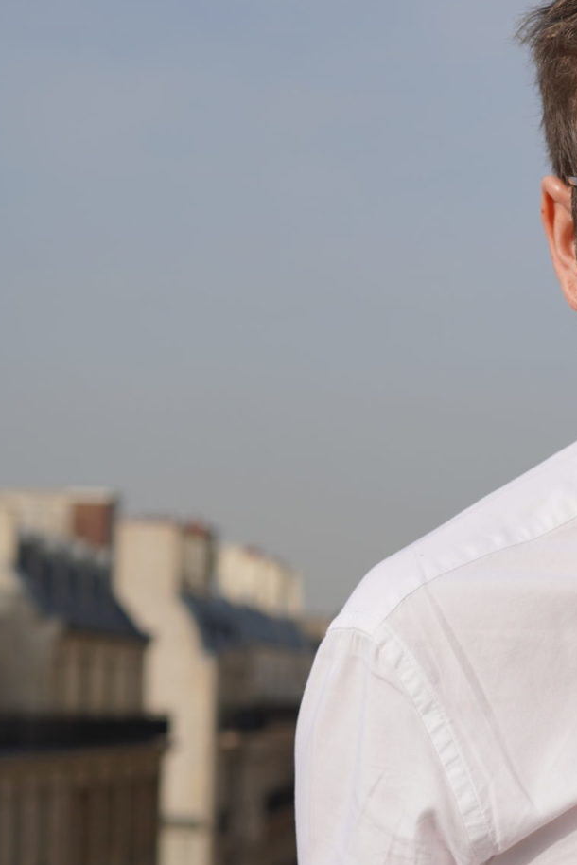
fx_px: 2690
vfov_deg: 18.2
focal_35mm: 112
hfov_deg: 12.1
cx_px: 623
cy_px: 620
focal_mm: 50
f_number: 5
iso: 100
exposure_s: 1/1000
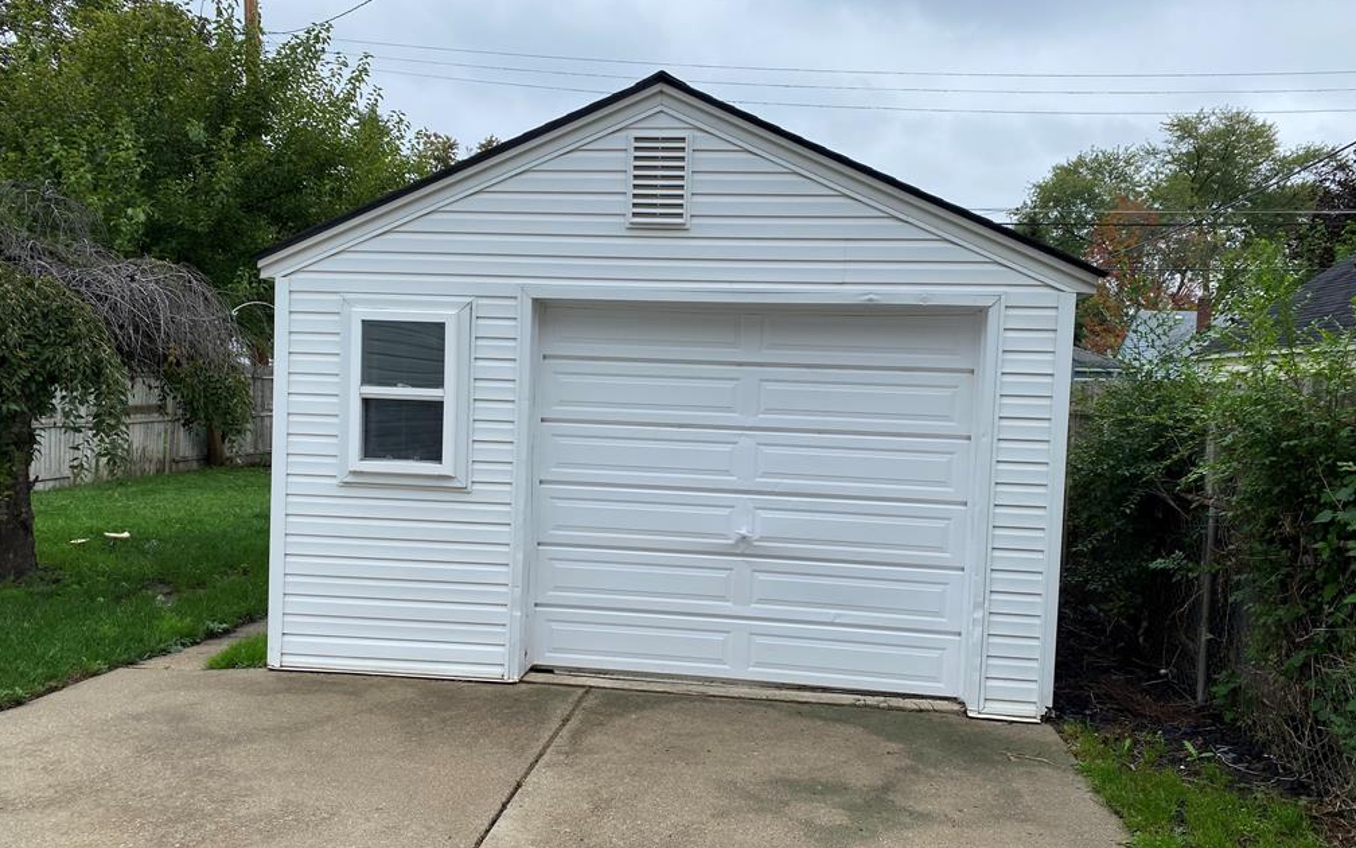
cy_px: 454
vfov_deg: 44.5
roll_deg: -1.0
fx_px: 1035
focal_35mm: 28
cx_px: 681
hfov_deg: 66.5
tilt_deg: -4.2
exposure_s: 1/919
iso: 32
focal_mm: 4.25
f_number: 1.8
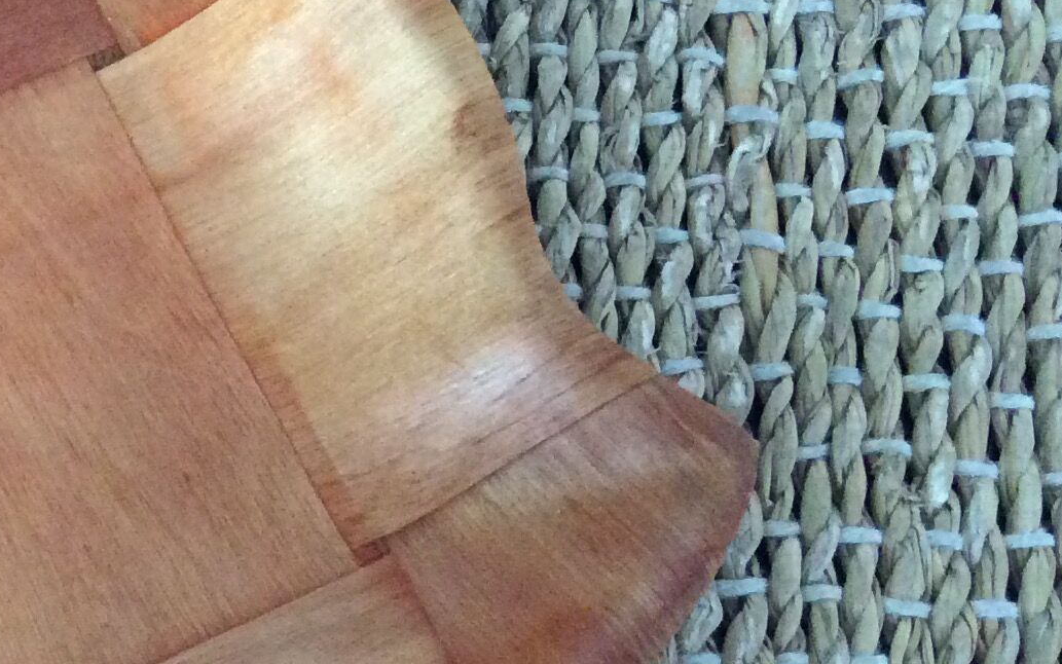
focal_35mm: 85
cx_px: -156
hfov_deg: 22.7
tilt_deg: -73.3
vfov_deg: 15.3
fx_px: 2461
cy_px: 500
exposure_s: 1/24
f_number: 2.4
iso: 320
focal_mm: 3.3
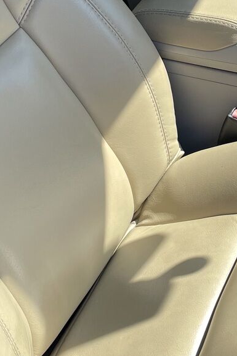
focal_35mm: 80
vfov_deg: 25.1
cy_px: 88
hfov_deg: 16.8
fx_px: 789
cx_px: 219
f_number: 1.6
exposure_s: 1/1473
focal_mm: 4.2
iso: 32
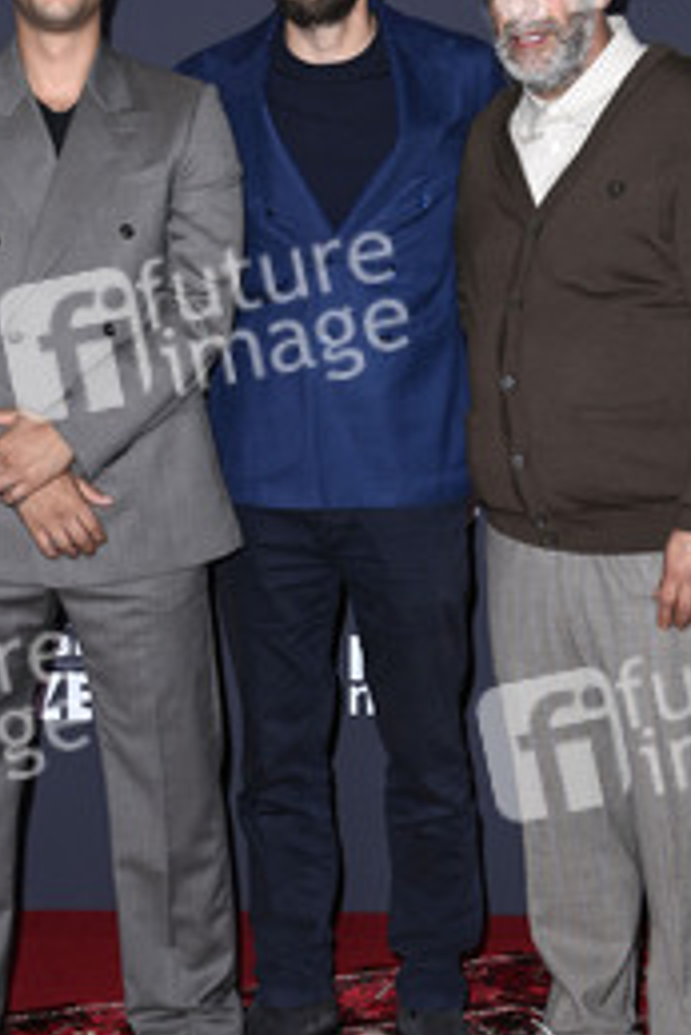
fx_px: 3191
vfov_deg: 18.4
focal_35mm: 111
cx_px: 320
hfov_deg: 12.4
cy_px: 527
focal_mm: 72
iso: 1000
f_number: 5.6
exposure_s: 1/250
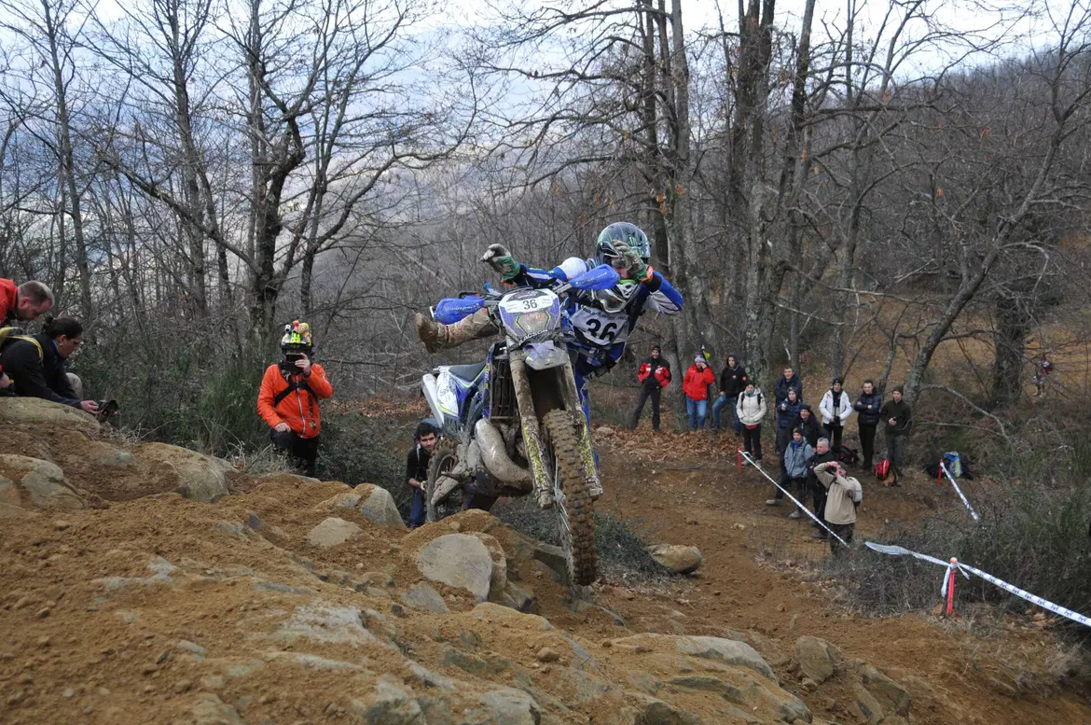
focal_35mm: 40
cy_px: 362
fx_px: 1211
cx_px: 551
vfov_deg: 33.3
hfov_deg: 48.5
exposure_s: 1/1250
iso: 800
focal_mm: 26
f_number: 3.8
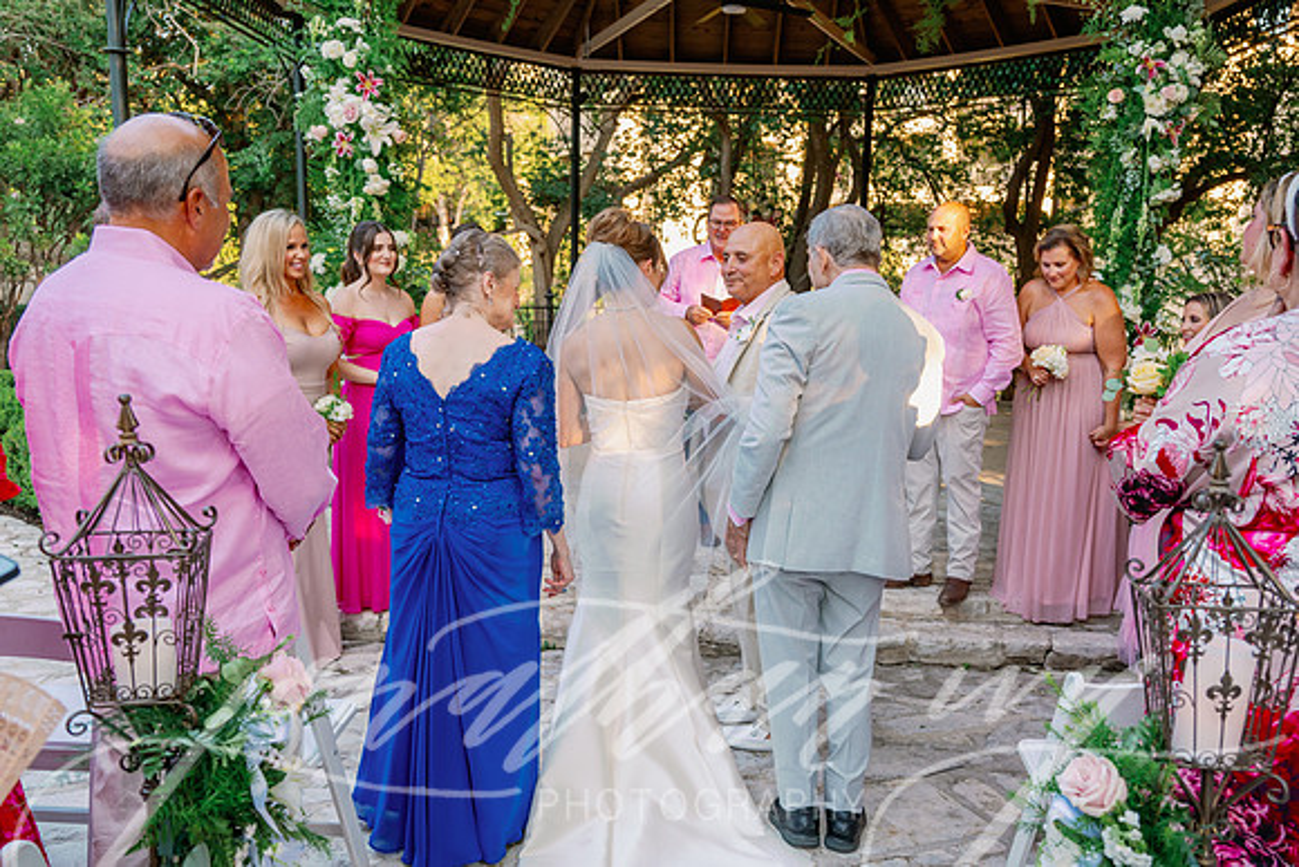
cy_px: 490
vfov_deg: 43.5
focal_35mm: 30
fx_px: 1083
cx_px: 665
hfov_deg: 61.9
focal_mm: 24
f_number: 3.5
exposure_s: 1/200
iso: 320
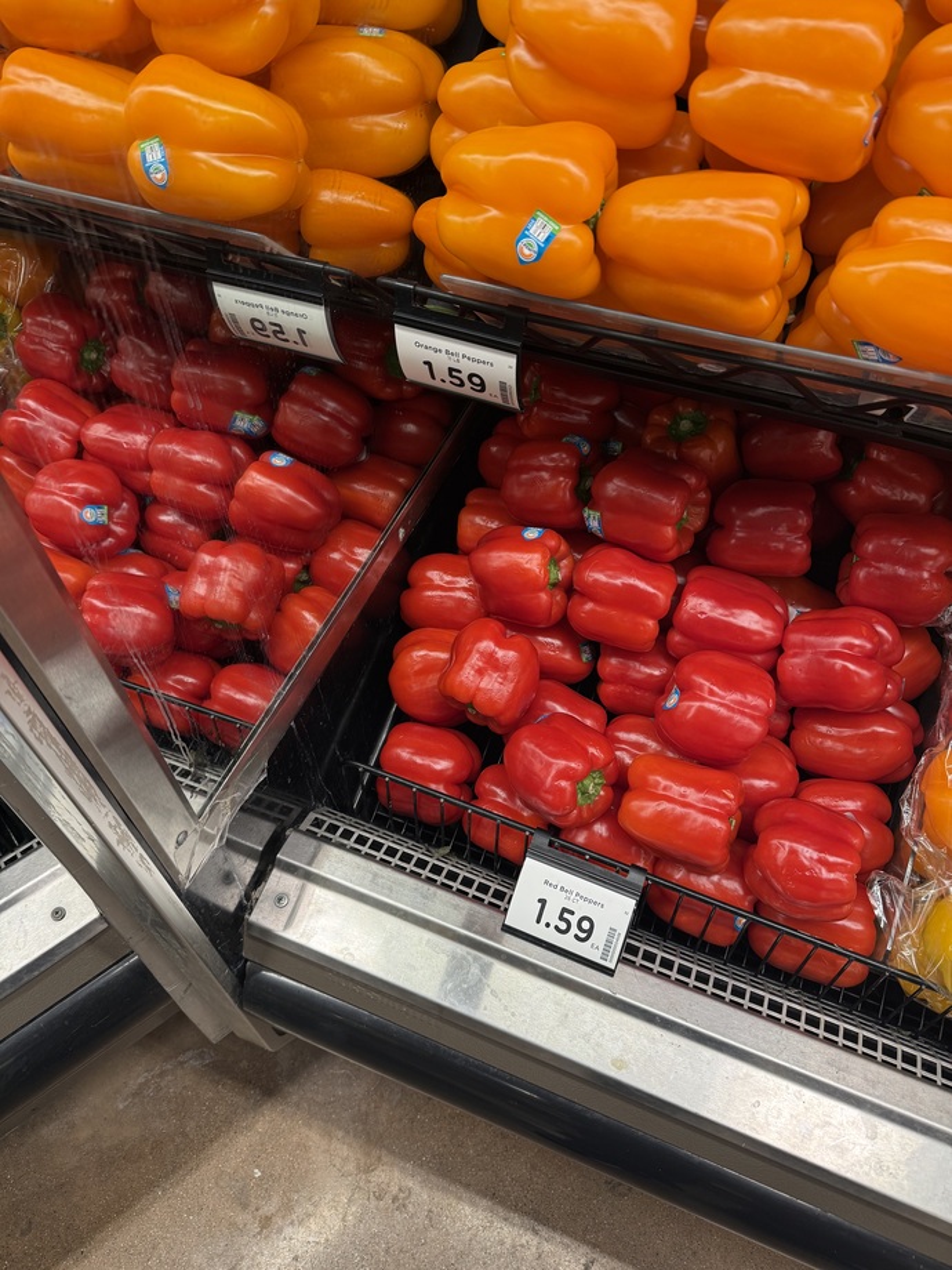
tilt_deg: -53.1
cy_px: 635
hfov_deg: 56.8
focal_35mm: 24
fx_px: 880
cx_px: 476
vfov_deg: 71.6
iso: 125
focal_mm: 6.76
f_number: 1.78
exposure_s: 1/60
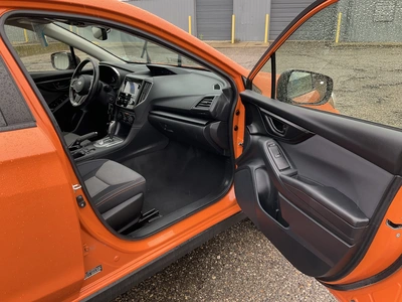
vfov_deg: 48.2
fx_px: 337
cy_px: 151
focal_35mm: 29
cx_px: 201
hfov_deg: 61.7
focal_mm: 3
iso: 50
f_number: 1.8
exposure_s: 1/122
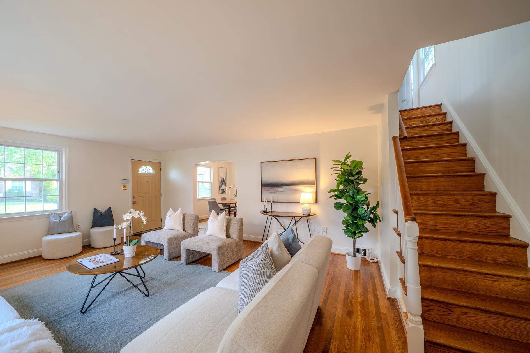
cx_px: 251
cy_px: 185
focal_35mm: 13
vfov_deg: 85.4
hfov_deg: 108.2
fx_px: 191
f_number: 11
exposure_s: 1/4
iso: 100
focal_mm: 12
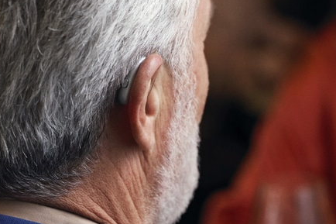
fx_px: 1409
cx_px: 252
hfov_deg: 13.6
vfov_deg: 9.1
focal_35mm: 151
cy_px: 71
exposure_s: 1/90
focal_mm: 80
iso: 800
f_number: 4
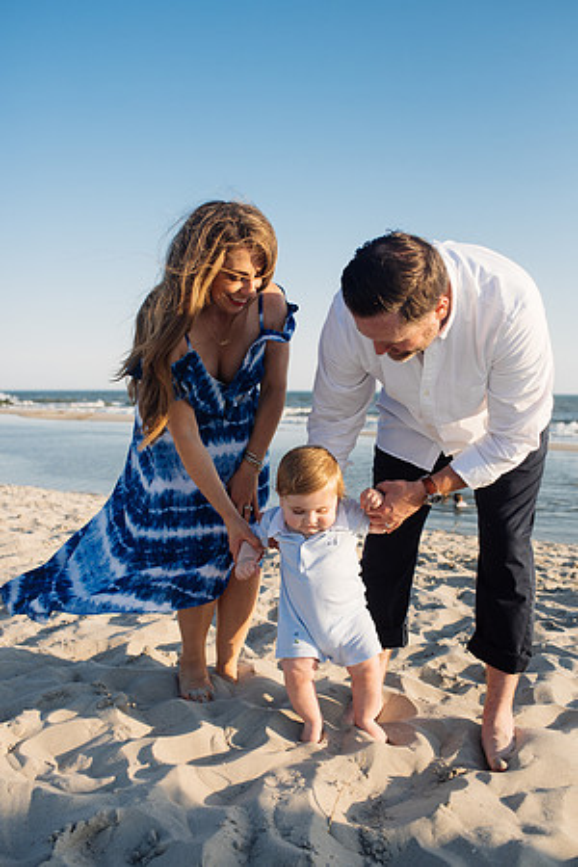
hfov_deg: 37.9
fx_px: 843
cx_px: 289
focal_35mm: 35
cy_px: 434
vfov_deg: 54.4
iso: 160
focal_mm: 35
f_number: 4
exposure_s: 1/2000
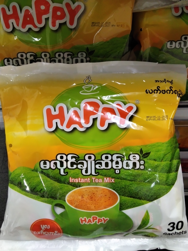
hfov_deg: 53.1
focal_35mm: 26
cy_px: 126
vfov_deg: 67.3
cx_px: 94
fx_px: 188
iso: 295
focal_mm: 2.78
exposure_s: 1/100
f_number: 2
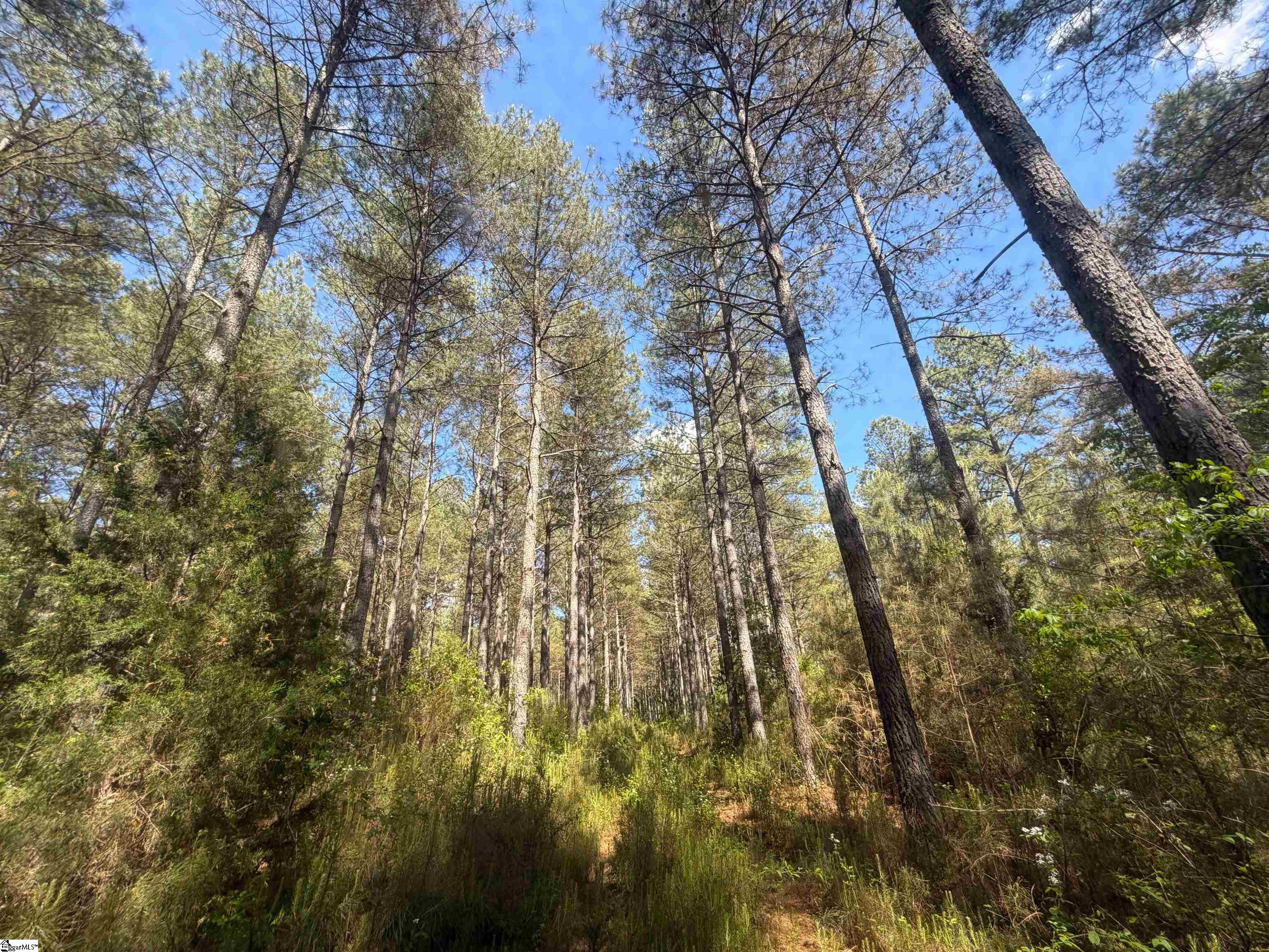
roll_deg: +4.0
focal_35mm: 14
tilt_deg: +25.4
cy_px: 476
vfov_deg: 85.7
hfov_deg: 102.1
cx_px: 634
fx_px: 513
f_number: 2.2
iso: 64
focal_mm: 2.22
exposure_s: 1/433
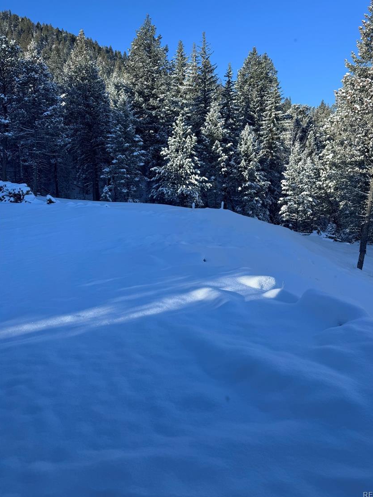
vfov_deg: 67.2
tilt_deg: -6.8
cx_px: 201
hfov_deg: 53.0
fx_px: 374
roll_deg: +1.2
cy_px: 231
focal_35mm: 26
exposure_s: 1/1678
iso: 80
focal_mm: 6.76
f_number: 1.78
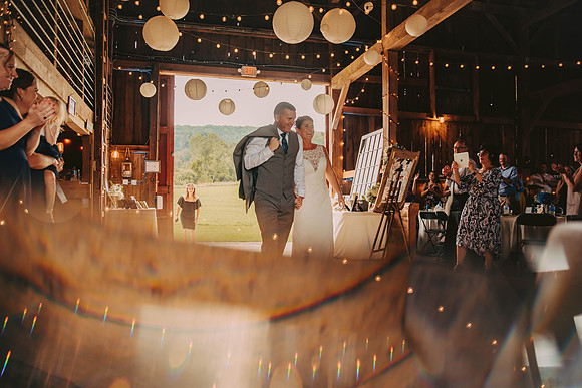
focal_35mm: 28
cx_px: 291
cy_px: 194
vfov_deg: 46.4
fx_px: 453
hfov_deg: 65.5
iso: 400
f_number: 2.8
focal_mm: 28
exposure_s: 1/200
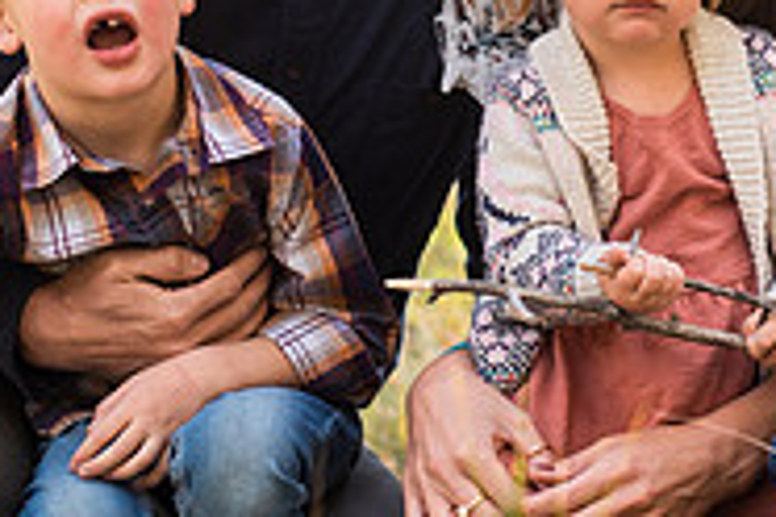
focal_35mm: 175
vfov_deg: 7.8
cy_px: -78
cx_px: 665
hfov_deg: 11.7
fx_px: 3772
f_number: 2.2
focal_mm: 50
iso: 200
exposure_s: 1/1000
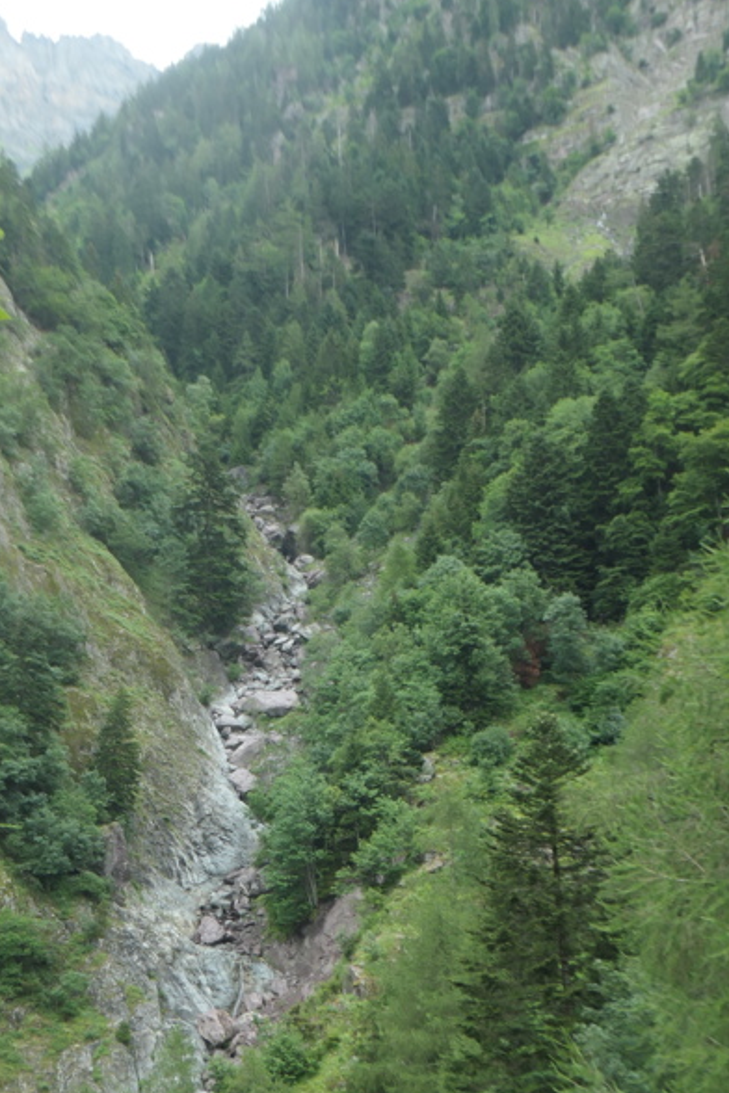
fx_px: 1549
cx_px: 226
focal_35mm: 51
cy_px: 723
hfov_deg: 26.3
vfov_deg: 38.5
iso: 200
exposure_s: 1/80
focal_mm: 11.1
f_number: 3.6
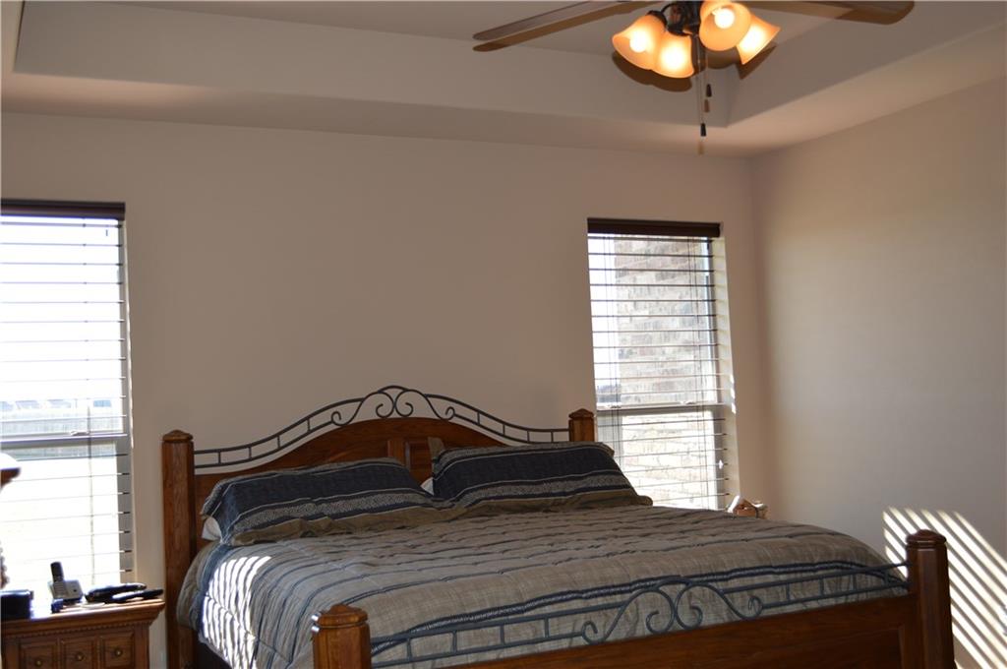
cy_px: 334
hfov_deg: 49.6
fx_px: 1090
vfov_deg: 34.1
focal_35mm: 39
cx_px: 504
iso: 320
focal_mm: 26
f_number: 4.2
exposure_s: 1/125
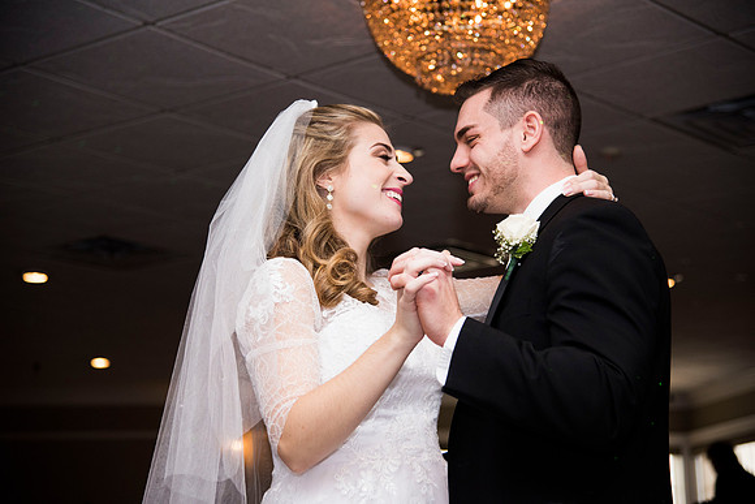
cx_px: 378
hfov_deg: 27.0
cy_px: 252
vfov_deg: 18.2
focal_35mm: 75
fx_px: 1573
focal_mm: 75
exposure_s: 1/200
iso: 1000
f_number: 4
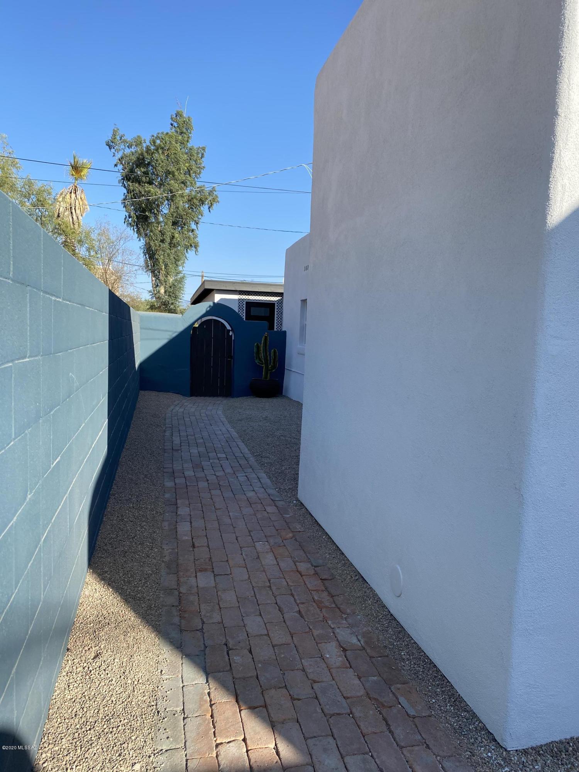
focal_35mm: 26
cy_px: 386
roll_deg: -1.9
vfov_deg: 67.3
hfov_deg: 53.1
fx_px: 580
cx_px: 290
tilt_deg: -7.0
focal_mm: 4.25
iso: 32
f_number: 1.8
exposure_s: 1/1585
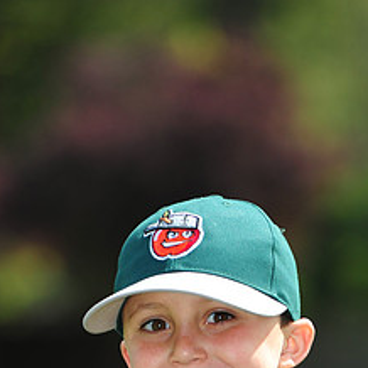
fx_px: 5424
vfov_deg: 3.9
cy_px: 488
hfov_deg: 3.9
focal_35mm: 451
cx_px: 187
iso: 400
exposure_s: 1/2000
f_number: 5
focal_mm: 200
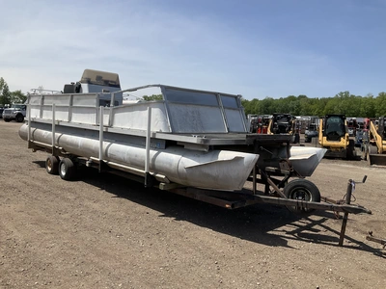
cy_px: 144
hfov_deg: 61.7
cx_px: 193
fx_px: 323
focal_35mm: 29
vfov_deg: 48.2
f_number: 1.8
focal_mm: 3
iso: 25
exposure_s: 1/2538
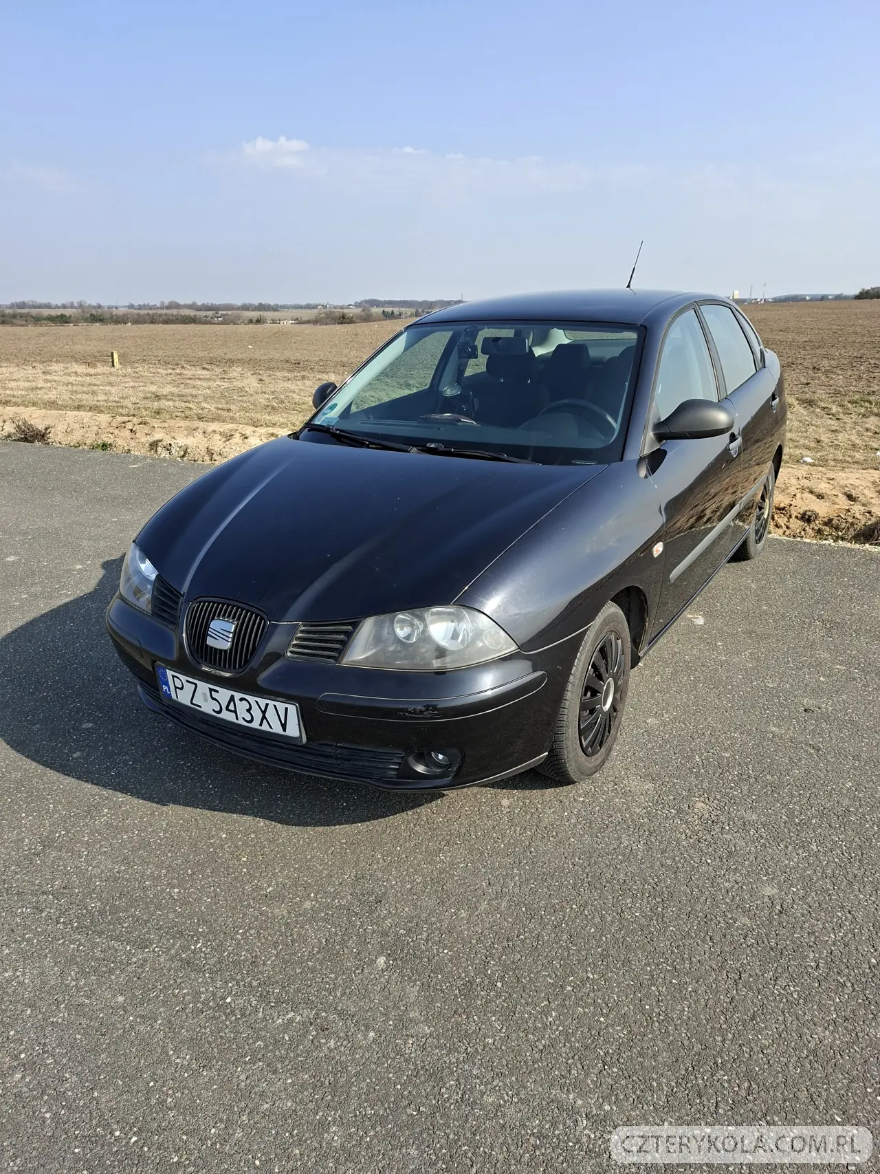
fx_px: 780
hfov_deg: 58.9
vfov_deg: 73.9
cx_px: 440
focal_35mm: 23
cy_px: 587
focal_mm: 5.54
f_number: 1.8
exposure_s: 1/1005
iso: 50
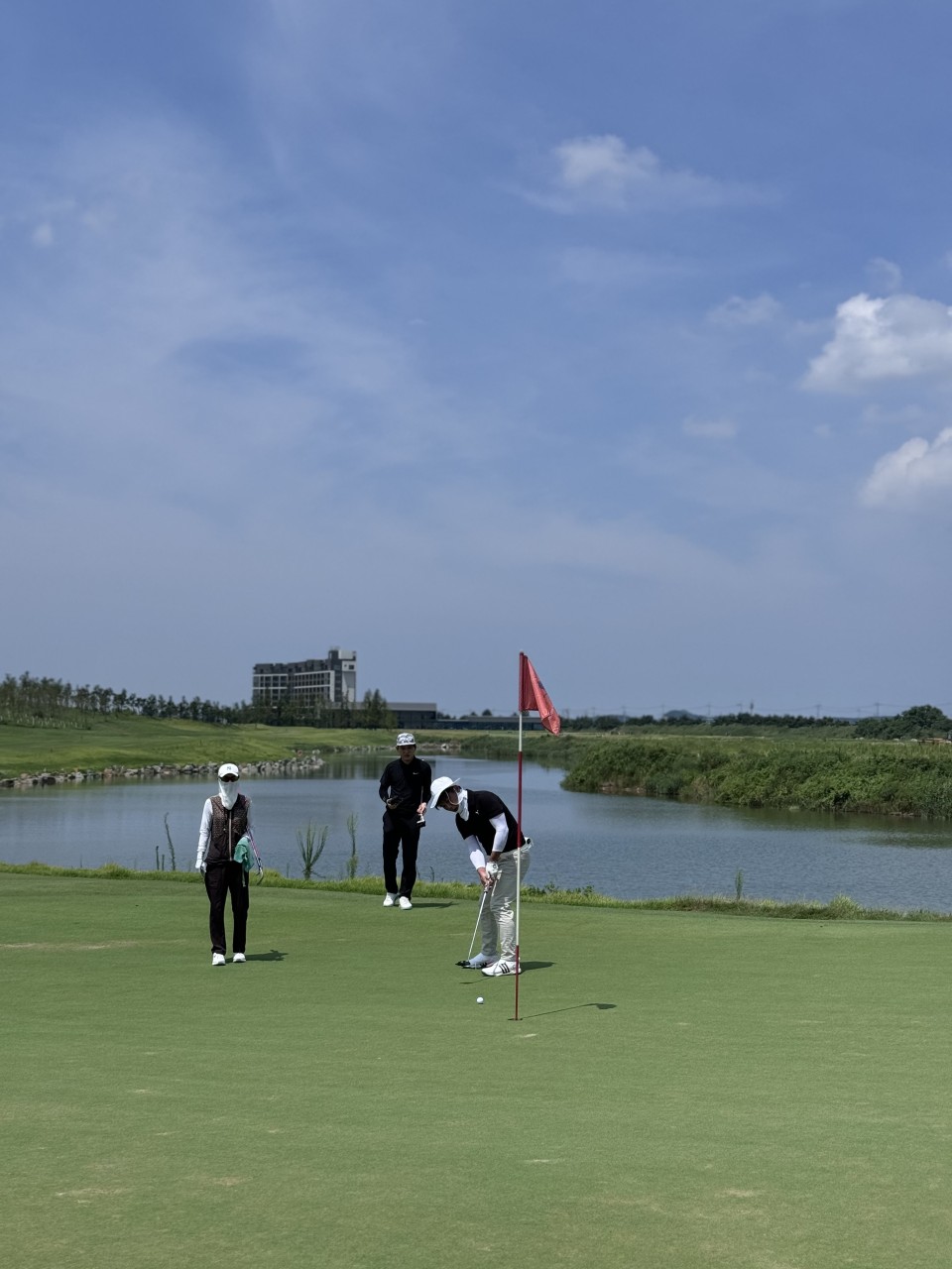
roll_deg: -1.7
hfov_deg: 30.3
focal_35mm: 48
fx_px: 1760
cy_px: 634
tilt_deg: +1.2
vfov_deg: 39.7
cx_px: 476
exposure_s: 1/7937
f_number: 1.78
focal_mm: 6.76
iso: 64
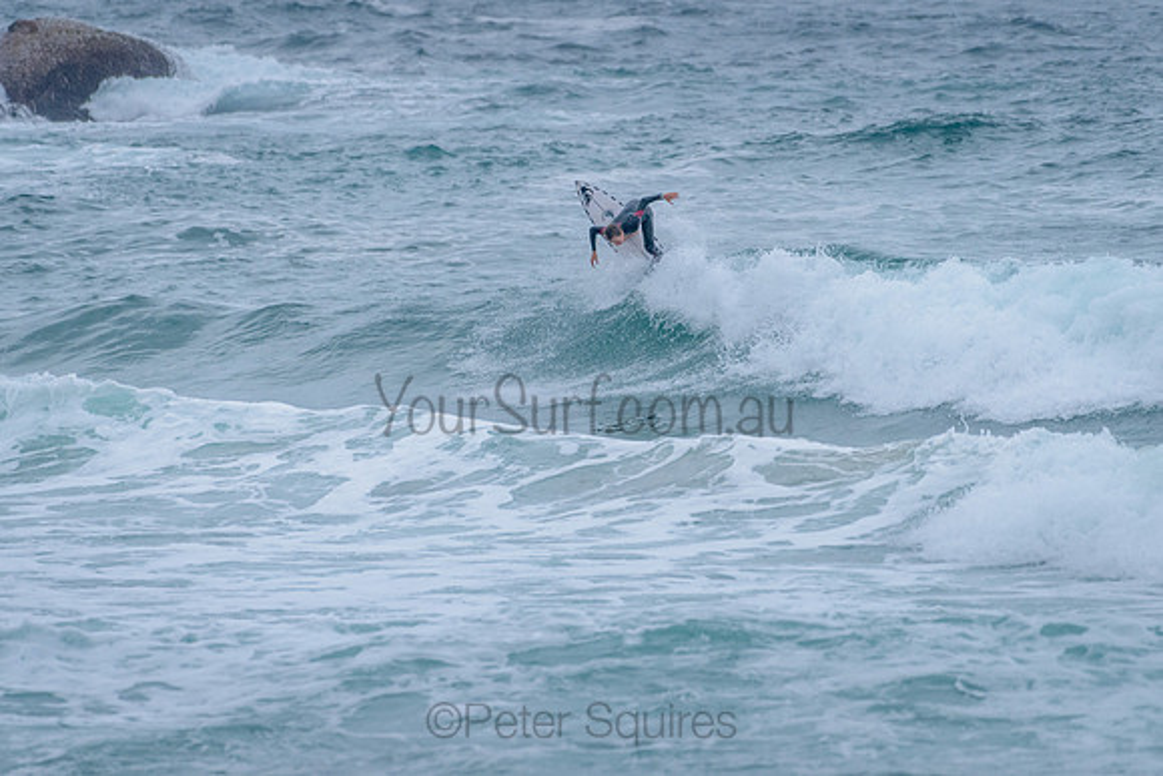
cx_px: 583
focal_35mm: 613
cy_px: 302
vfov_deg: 2.2
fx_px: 19800
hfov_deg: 3.4
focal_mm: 500
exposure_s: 1/2000
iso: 1600
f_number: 5.6
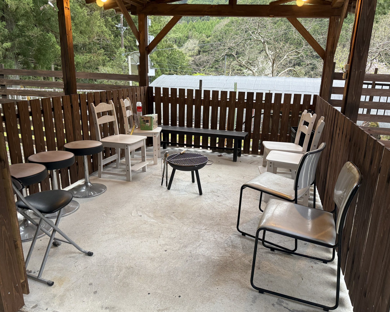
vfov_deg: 54.9
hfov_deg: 65.9
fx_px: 300
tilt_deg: -17.4
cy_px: 155
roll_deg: -2.8
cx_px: 210
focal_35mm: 26
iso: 200
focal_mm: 6.76
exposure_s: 1/109
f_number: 1.78
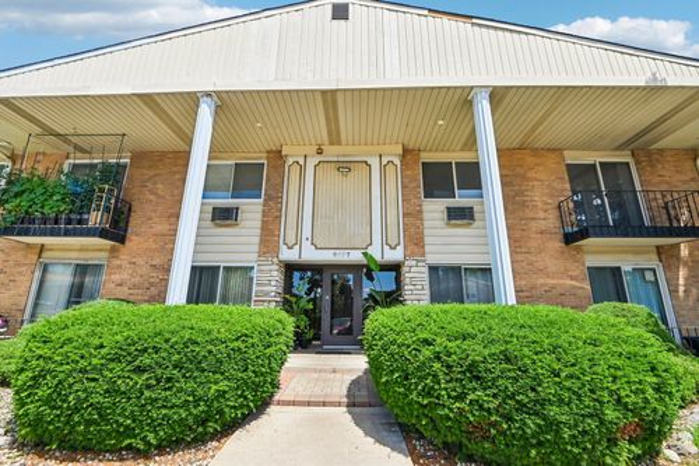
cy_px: 233
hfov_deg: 96.8
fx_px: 311
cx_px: 350
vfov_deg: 73.7
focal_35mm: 16
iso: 400
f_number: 13
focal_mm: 16
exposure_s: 1/250
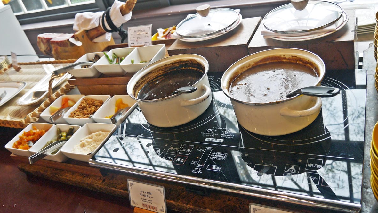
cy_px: 86
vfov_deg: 37.6
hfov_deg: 62.6
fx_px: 311
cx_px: 186
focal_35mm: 31
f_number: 3.5
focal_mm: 14
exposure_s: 1/60
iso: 160
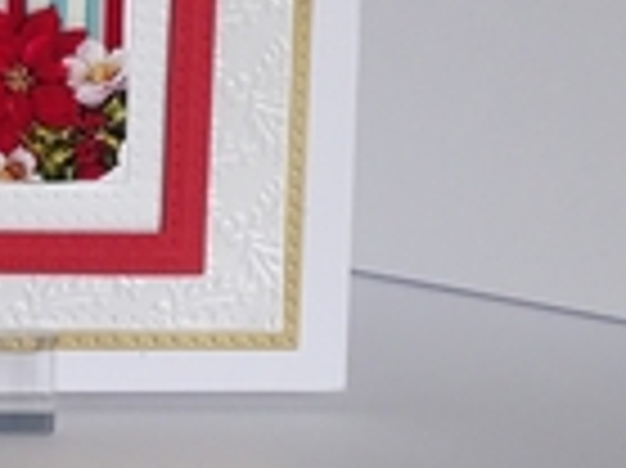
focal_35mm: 236
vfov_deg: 6.2
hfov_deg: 8.3
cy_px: -223
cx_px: -198
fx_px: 4264
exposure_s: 1/80
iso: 250
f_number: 5
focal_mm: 12.42
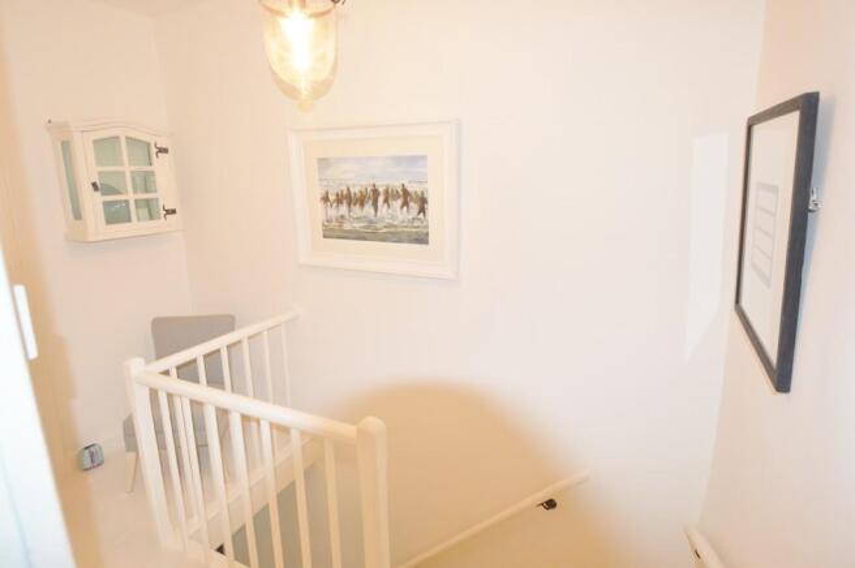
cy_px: 284
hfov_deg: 90.1
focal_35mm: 18
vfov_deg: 67.3
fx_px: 427
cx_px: 428
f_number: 3.8
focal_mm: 12
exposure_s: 1/60
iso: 1000
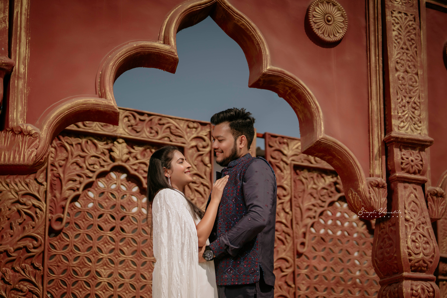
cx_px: 224
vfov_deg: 27.0
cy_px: 149
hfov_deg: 39.6
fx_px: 621
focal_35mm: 50
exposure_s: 1/6400
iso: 50
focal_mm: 50
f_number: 2
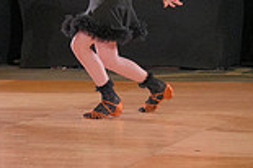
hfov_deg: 7.9
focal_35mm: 251
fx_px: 1762
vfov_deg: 5.5
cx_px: -199
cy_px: 2
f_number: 5.6
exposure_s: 1/400
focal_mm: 67
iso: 5000
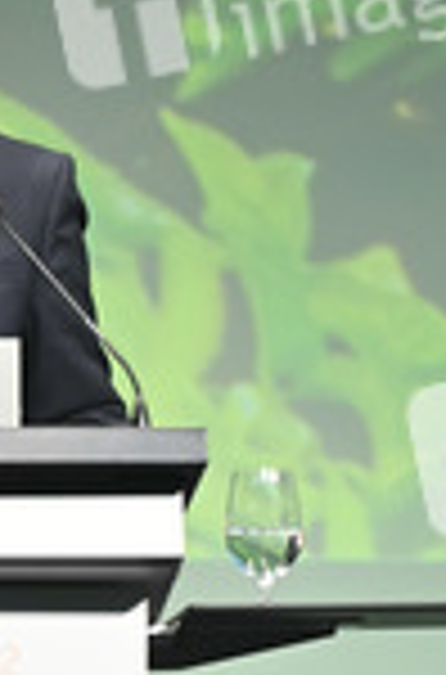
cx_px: -131
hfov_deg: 2.9
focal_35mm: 468
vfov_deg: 4.4
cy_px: 657
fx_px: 8757
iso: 1000
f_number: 2.8
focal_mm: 175
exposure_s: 1/250
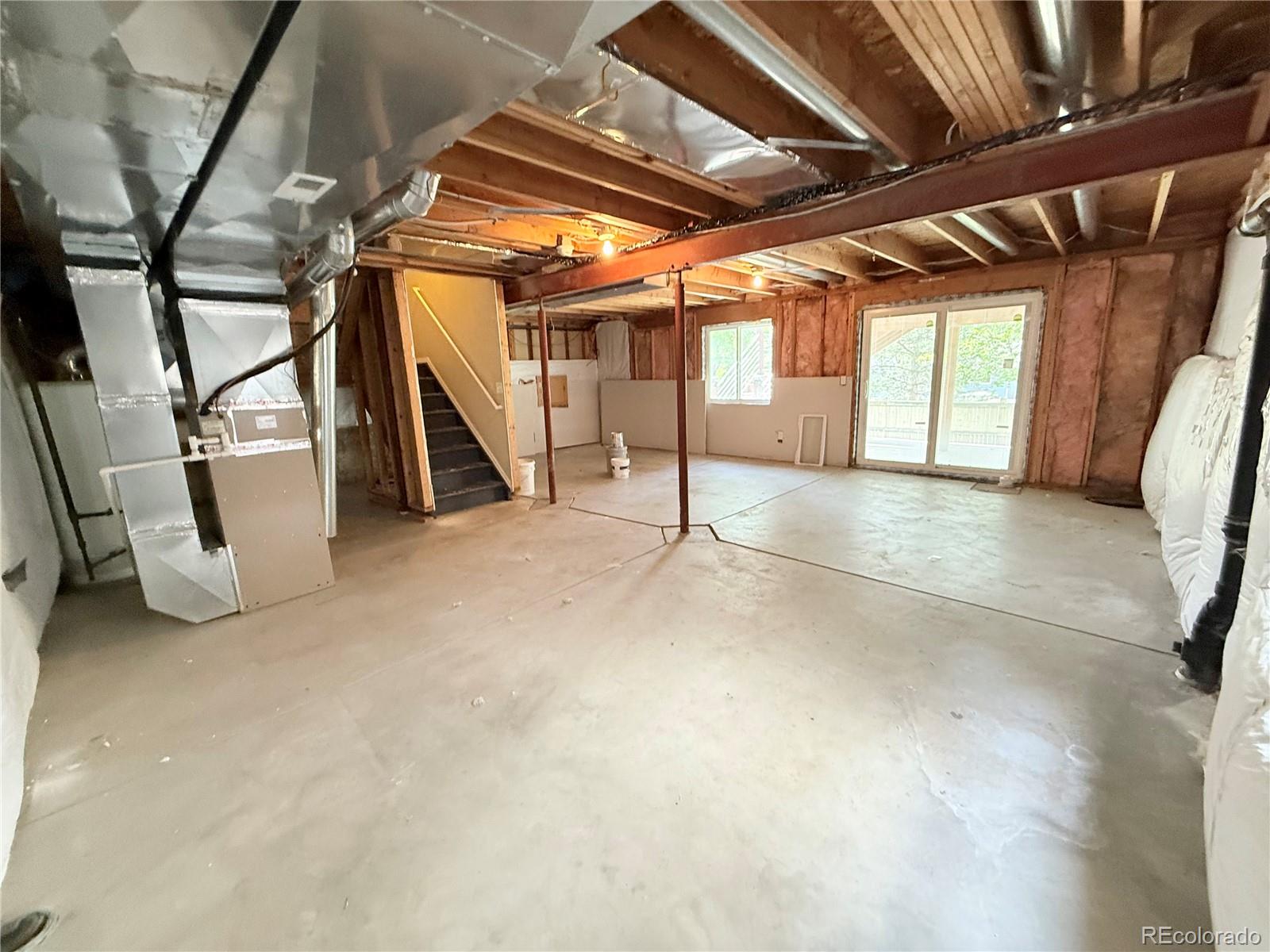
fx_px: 514
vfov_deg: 85.7
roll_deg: +1.8
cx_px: 635
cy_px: 476
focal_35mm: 14
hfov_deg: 102.1
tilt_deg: -10.3
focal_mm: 2.22
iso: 400
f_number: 2.2
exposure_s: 1/60
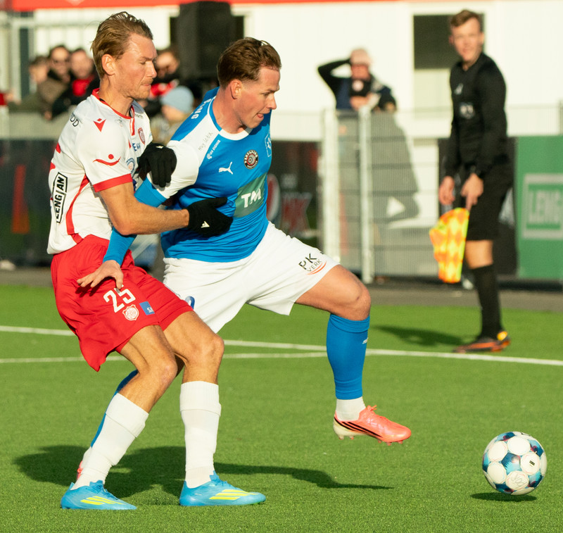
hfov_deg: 2.7
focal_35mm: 656
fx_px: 11746
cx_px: 186
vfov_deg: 2.6
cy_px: 285
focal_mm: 259
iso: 1600
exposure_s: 1/6400
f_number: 6.3
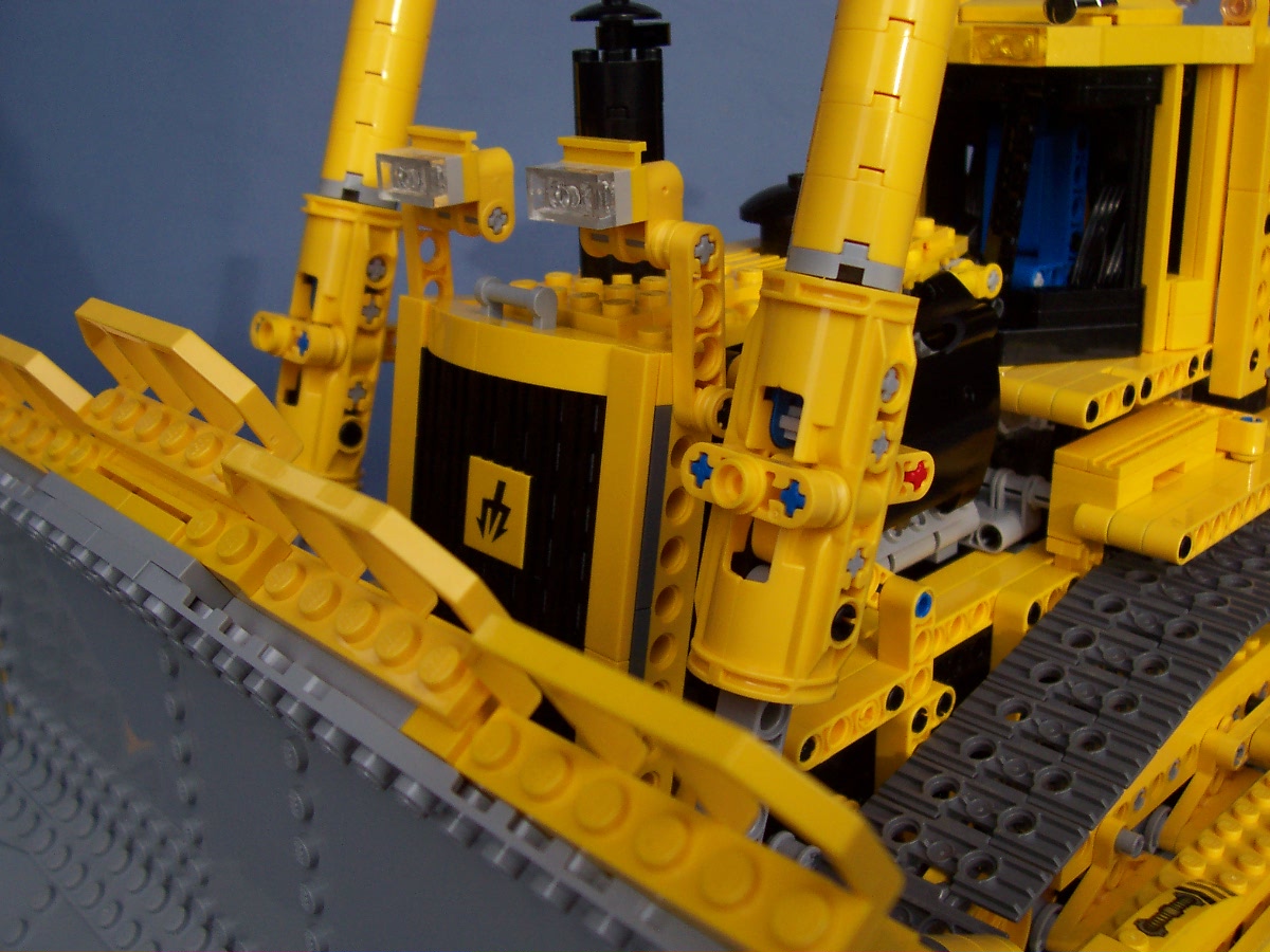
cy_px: 476
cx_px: 635
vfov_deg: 38.7
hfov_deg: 50.1
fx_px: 1357
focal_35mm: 37
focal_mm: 5.6
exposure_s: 1/350
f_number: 2.8
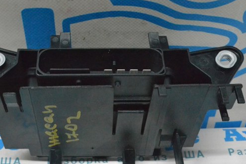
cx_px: 111
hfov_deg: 32.4
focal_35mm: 62
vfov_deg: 21.9
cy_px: 88
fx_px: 424
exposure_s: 1/160
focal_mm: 32
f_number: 10
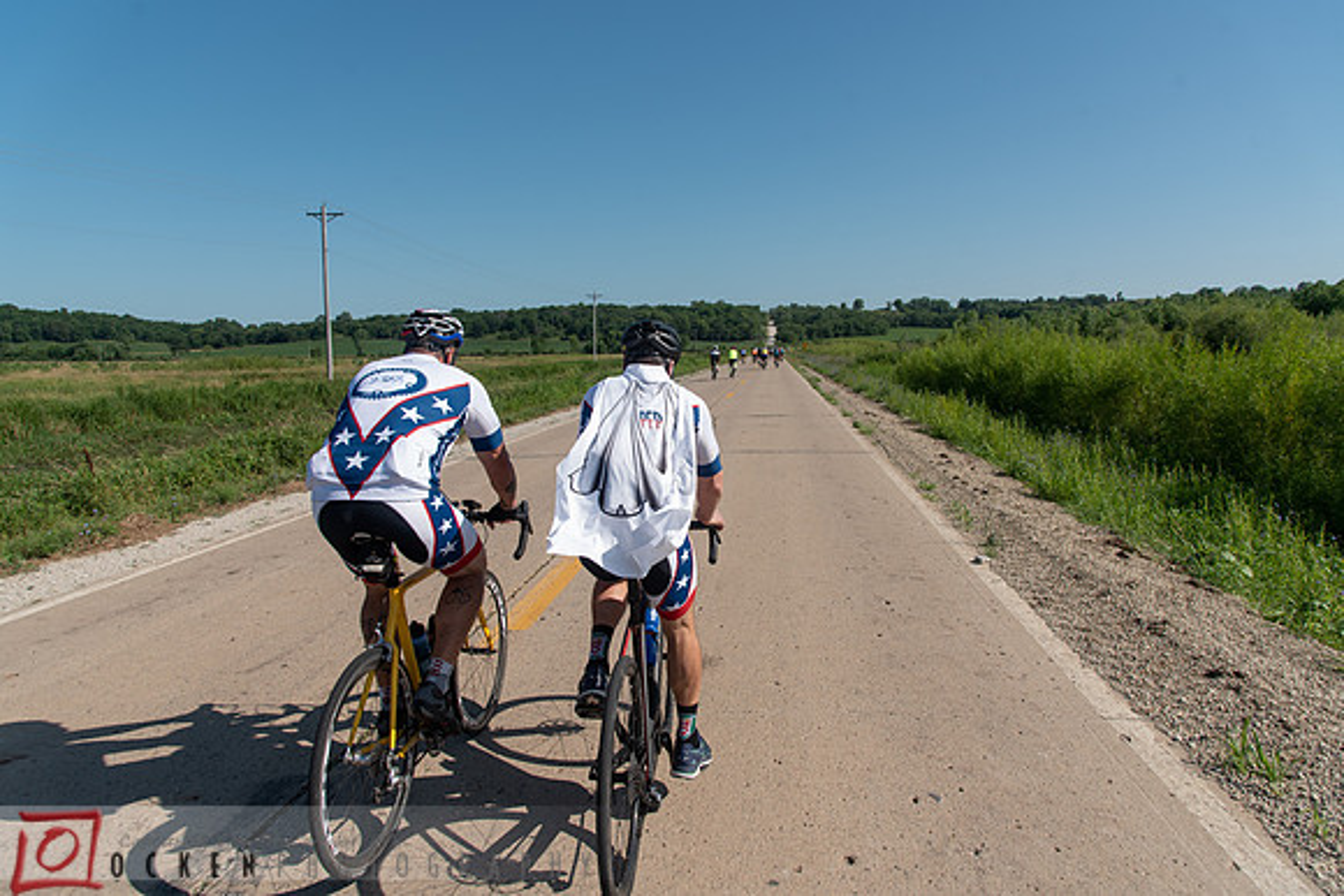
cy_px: 448
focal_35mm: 24
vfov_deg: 53.2
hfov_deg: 73.7
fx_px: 896
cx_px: 672
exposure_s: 1/640
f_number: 6.3
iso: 200
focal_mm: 24
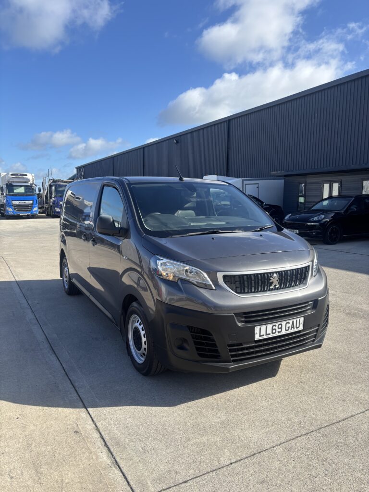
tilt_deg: -7.0
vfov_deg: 67.3
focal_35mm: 26
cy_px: 246
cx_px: 184
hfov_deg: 53.1
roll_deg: -1.0
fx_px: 370
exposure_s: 1/2342
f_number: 1.6
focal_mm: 5.96
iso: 50
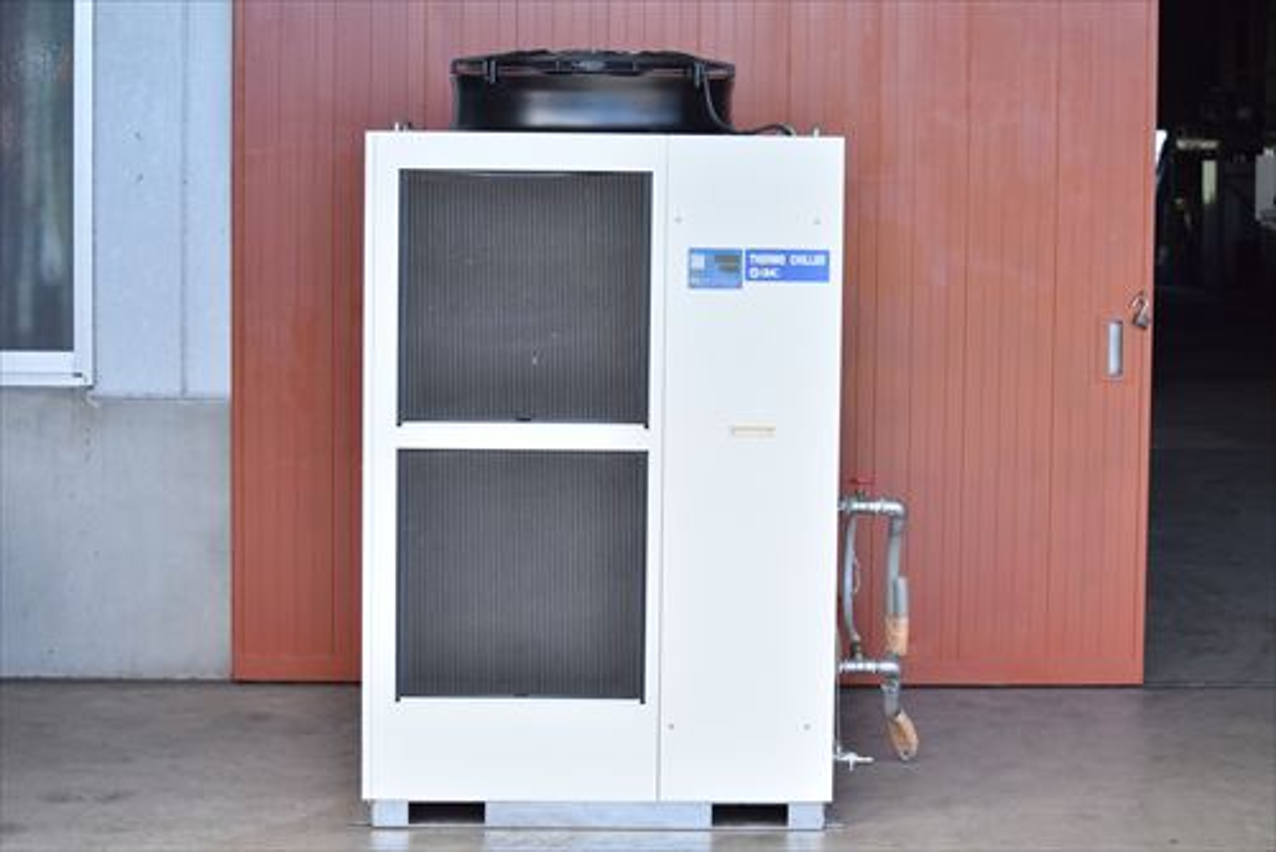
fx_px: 2926
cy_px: 426
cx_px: 638
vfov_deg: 16.6
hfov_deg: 24.6
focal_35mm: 82
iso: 1250
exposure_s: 1/800
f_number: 6.3
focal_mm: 55
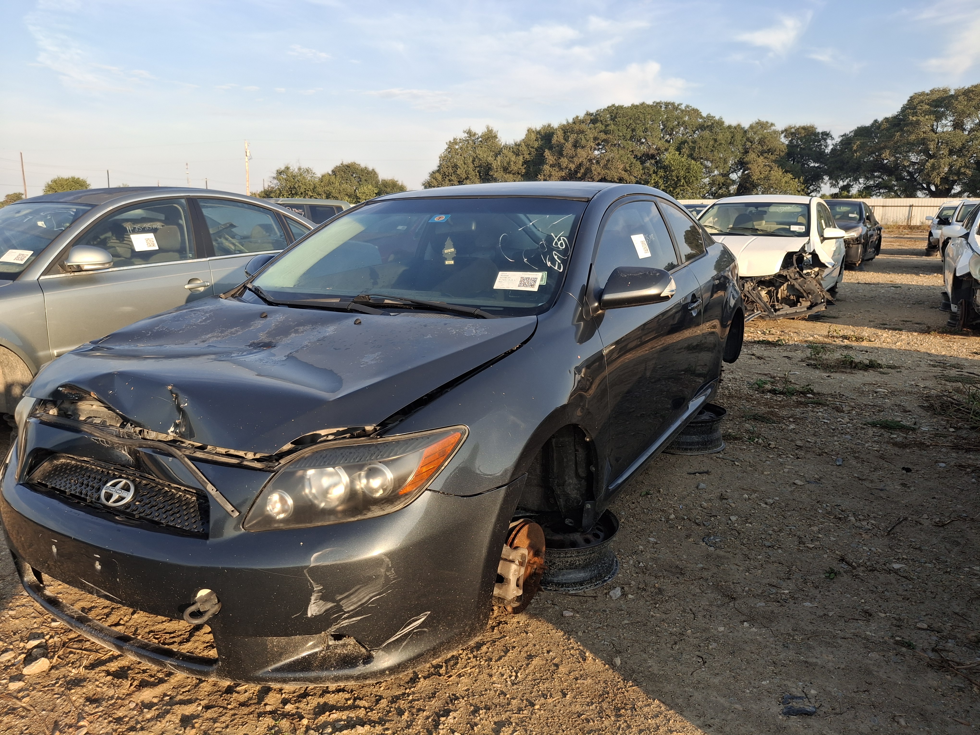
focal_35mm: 25
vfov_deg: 54.9
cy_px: 368
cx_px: 490
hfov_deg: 69.4
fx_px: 708
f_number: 1.8
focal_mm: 4.69
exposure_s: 1/742
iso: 32
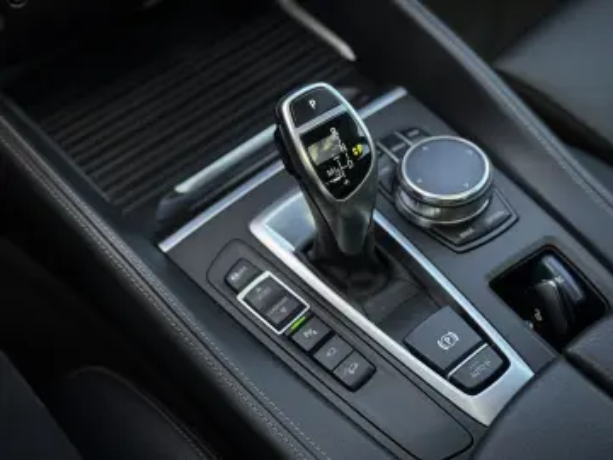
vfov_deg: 30.3
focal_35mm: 48
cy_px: 230
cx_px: 306
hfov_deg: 39.7
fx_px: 850
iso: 64
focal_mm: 6.76
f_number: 1.78
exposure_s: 1/121
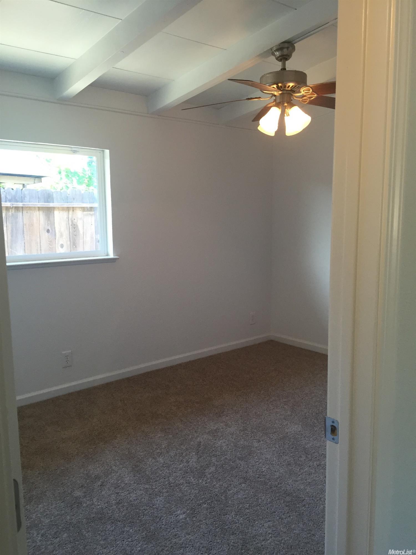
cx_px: 208
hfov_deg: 48.2
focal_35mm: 29
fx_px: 465
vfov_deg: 61.7
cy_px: 278
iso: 40
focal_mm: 4.15
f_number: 2.2
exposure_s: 1/30
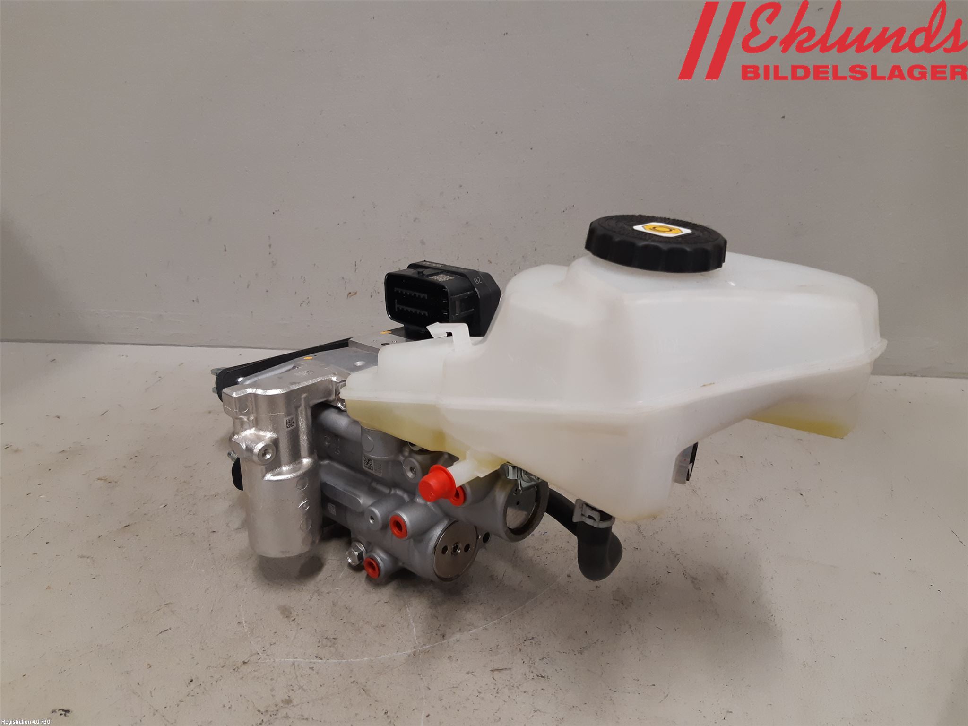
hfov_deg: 67.3
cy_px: 363
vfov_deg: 53.1
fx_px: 727
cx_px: 484
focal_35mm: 26
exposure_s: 1/50
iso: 125
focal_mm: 3.93
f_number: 1.7
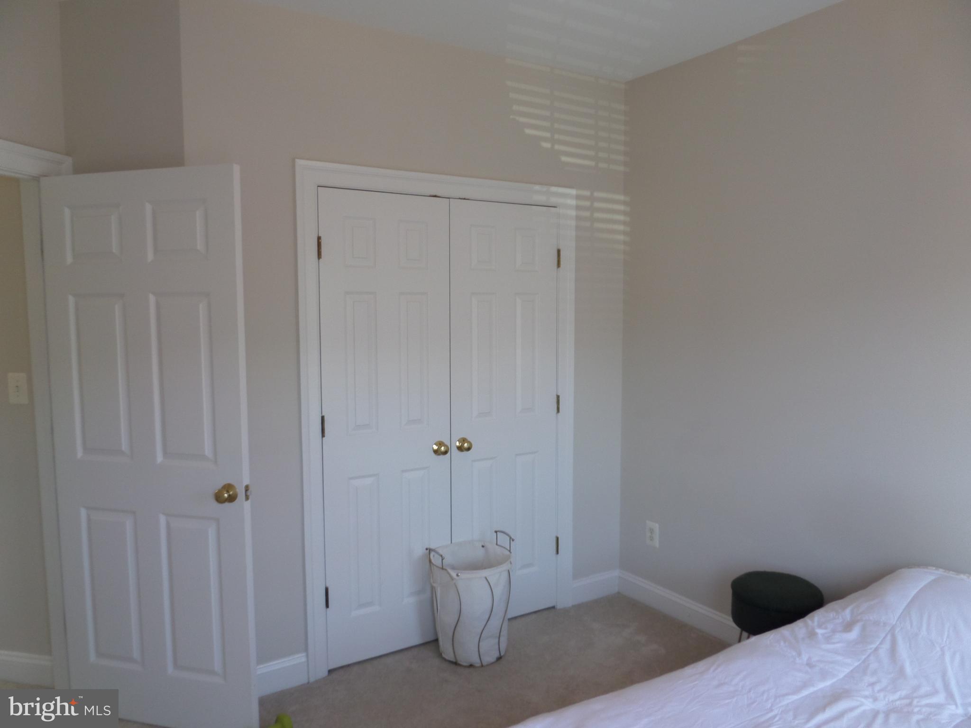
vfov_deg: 56.8
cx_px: 486
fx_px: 673
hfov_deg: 71.6
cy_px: 364
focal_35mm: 24
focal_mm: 4
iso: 100
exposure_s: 1/30
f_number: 3.2
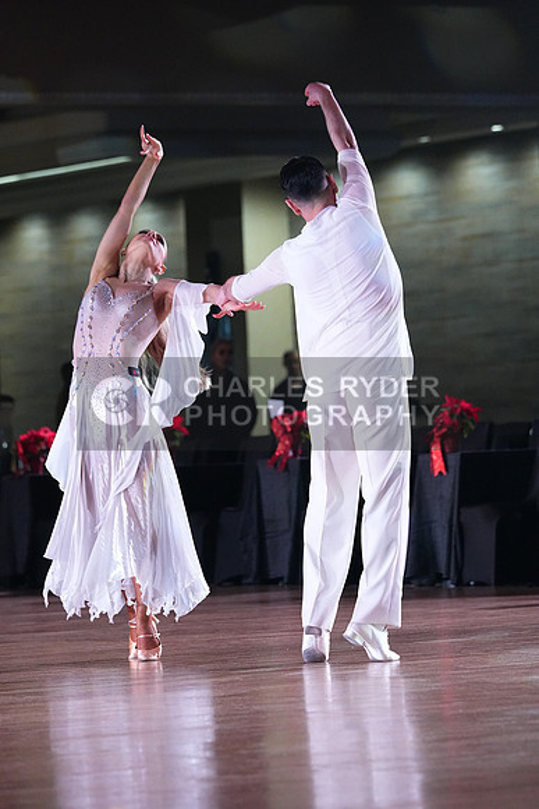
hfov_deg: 6.9
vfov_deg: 10.3
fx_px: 4489
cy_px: 404
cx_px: 270
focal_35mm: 200
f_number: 5.6
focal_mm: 200
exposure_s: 1/400
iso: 8000
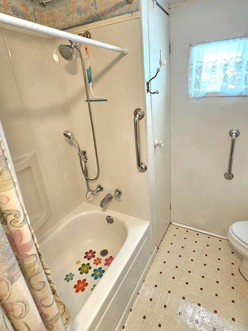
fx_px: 153
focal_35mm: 16
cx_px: 143
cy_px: 152
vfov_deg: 94.3
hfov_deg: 77.6
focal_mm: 2.2
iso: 250
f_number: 2.2
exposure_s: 1/60.2
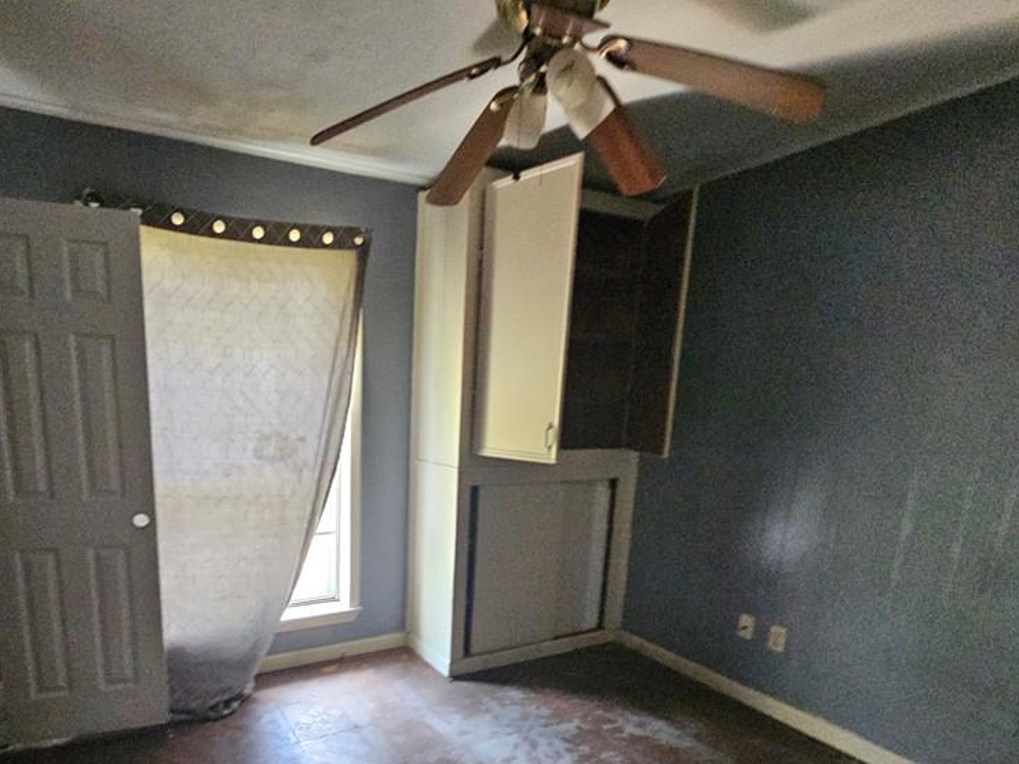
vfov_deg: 69.1
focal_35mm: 18
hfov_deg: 86.2
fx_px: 530
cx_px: 388
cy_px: 522
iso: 640
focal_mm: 2.2
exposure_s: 1/30
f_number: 2.2
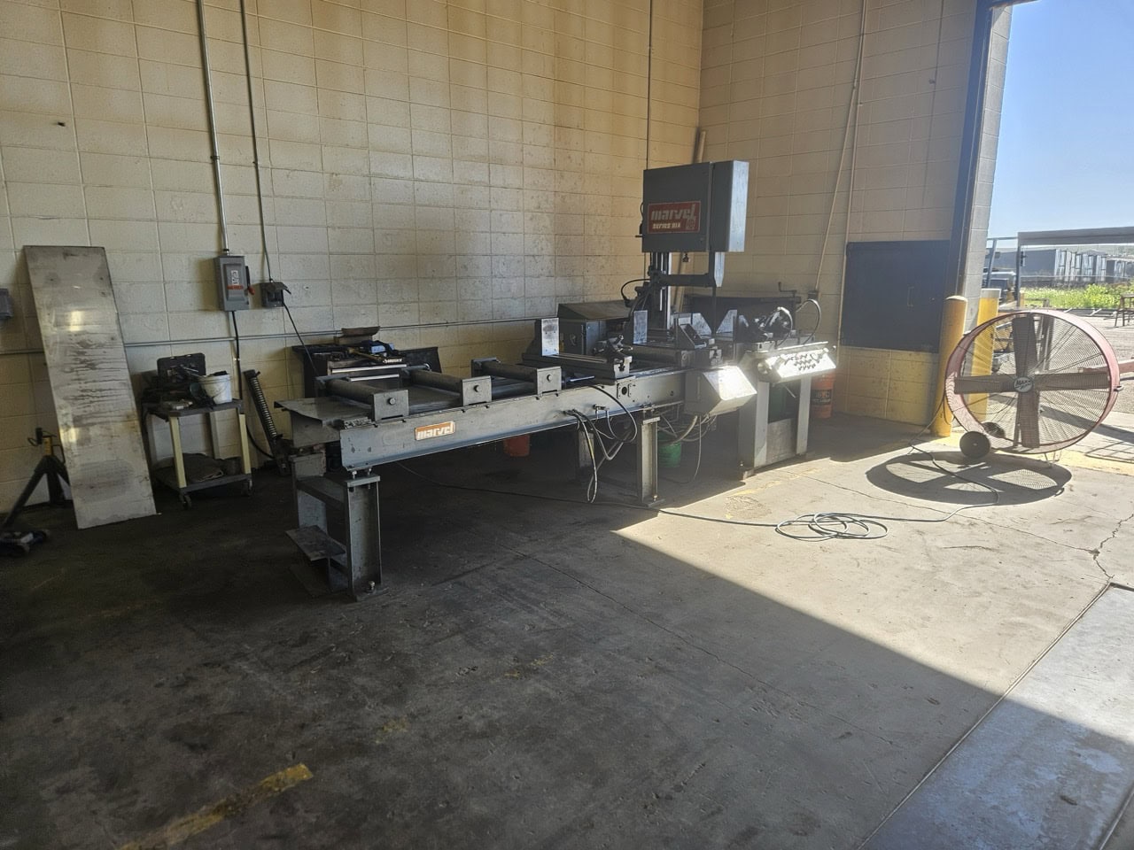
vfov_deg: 58.9
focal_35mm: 23
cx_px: 567
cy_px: 425
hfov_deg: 73.9
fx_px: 753
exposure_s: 1/180
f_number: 1.8
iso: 32
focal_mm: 5.4
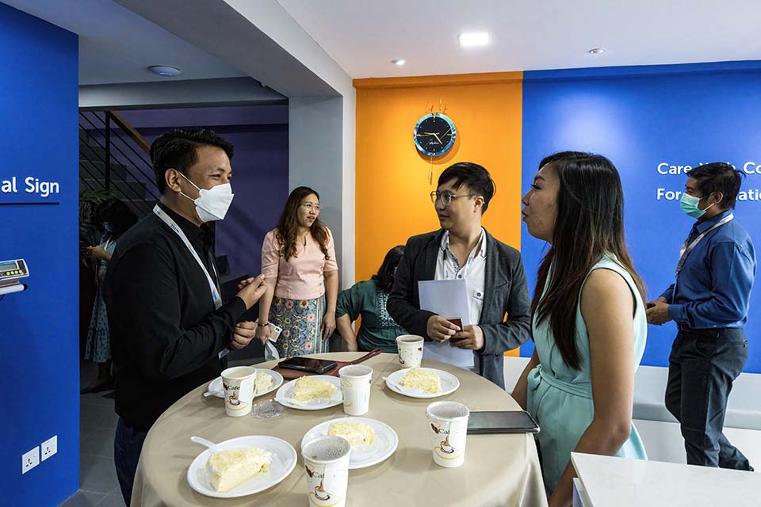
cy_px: 254
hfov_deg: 81.2
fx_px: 444
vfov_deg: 59.5
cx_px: 380
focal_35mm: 21
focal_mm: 21
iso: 9000
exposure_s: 1/200
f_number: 8
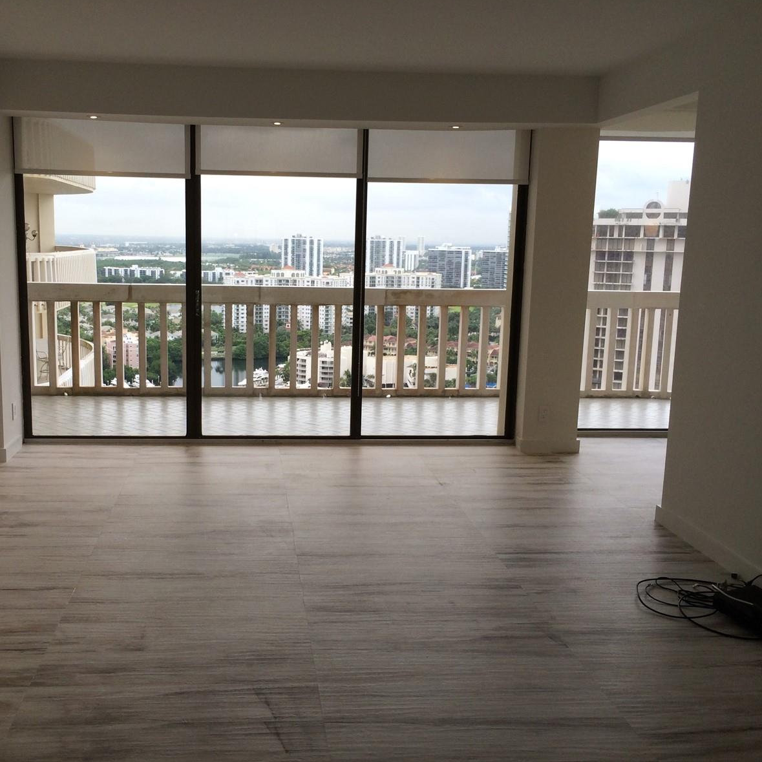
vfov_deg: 46.0
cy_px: 380
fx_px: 897
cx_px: 300
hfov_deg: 45.8
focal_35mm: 36
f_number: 2.2
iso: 50
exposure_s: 1/204
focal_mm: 4.12
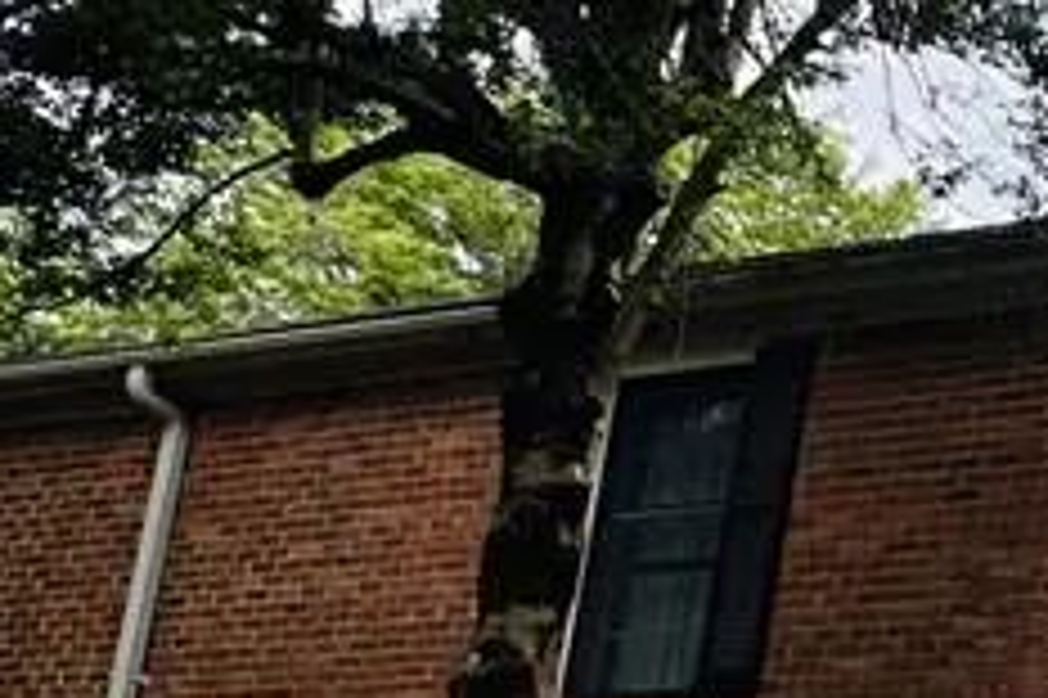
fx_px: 1862
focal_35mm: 64
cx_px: 2015
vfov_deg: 19.2
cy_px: 973
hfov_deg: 19.8
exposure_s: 1/824
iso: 40
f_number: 2.2
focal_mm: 2.22
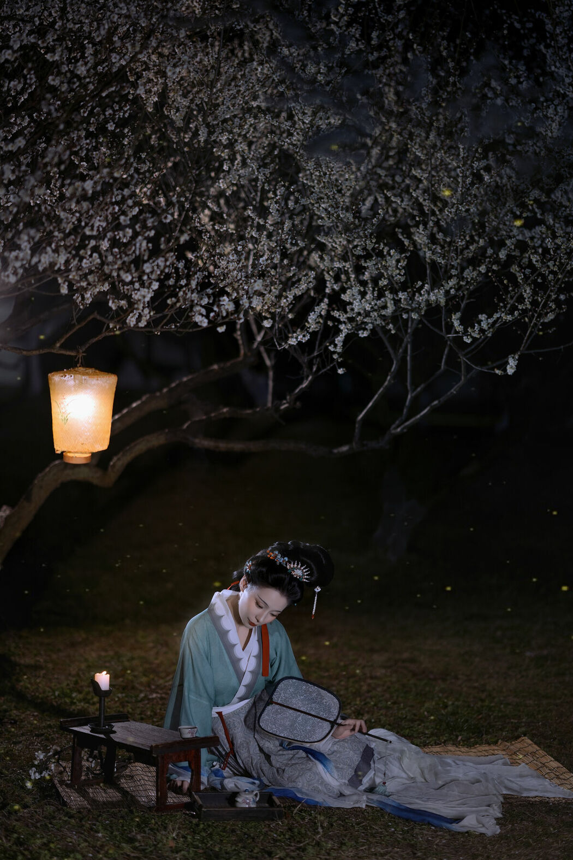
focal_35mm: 85
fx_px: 2029
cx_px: 286
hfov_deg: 16.1
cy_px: 430
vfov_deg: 23.9
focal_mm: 85
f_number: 1.4
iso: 200
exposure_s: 1/125
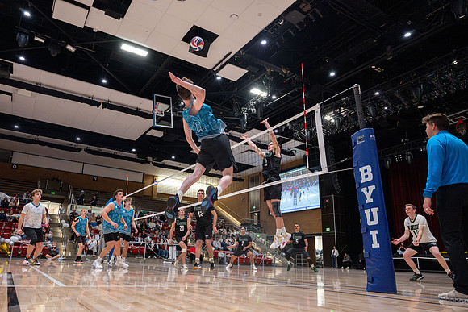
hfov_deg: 68.7
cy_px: 171
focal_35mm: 26
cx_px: 212
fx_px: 341
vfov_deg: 49.1
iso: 8000
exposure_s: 1/640
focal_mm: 24
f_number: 4
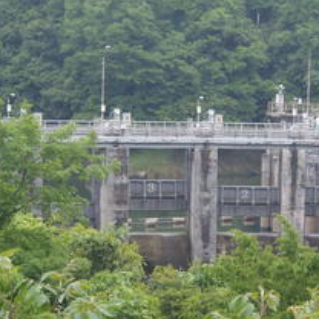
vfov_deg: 9.8
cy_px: 138
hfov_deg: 9.8
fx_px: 1856
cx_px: 251
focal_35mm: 178
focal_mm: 21.22
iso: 100
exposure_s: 1/125
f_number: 5.5
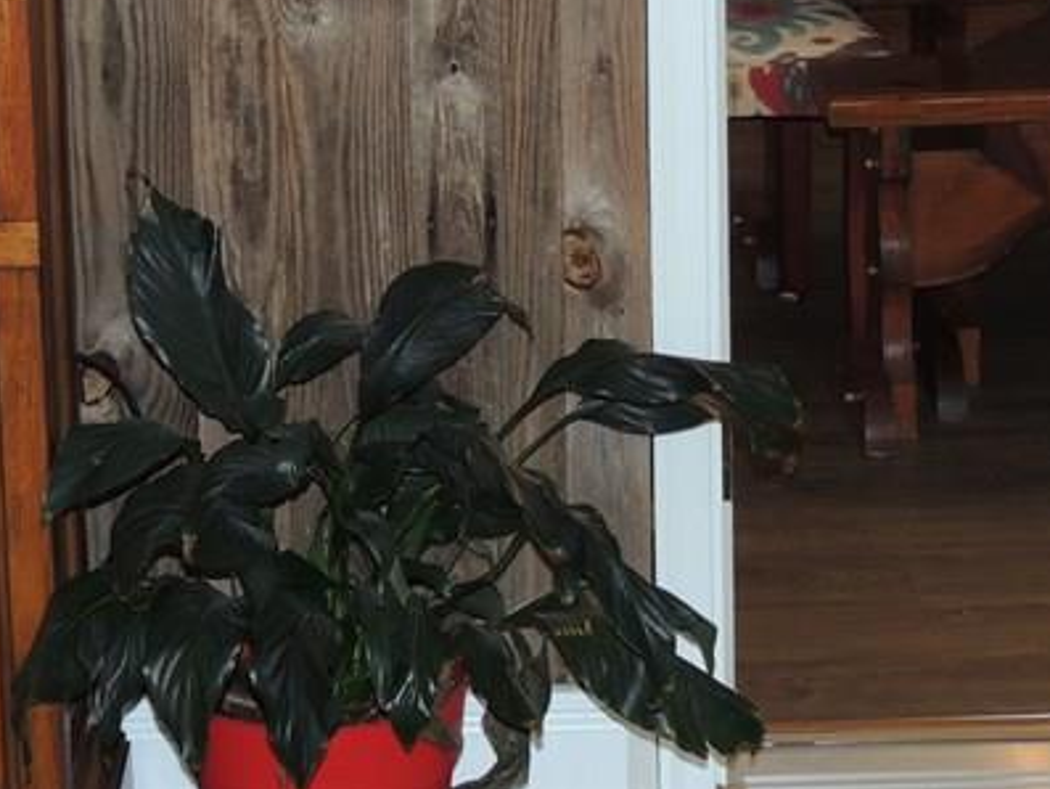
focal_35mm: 111
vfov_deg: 12.9
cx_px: 328
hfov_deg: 17.7
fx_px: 3368
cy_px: -212
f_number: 3.4
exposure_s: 1/30
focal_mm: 7.6
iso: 200
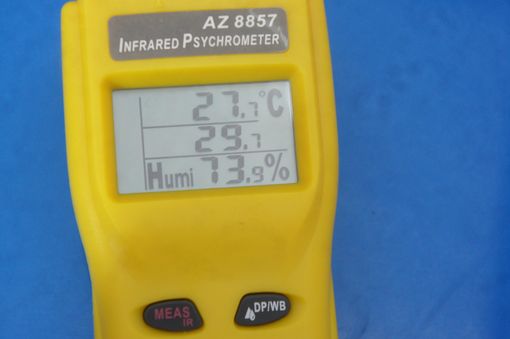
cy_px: 170
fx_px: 1147
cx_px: 255
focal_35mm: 81
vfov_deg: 16.8
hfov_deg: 25.1
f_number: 5.6
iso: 1600
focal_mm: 54
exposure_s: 1/5
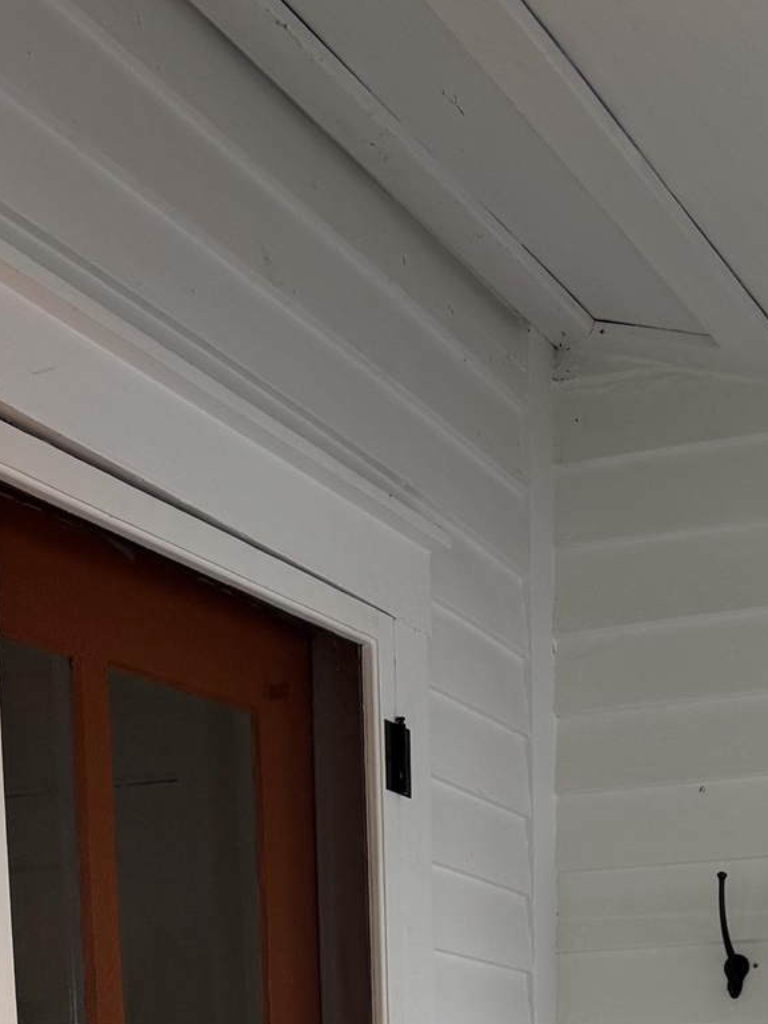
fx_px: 2130
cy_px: 1396
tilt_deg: -6.2
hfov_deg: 20.3
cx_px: 549
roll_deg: +0.2
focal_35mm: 72
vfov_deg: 23.3
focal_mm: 6.76
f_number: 1.78
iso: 100
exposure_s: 1/152
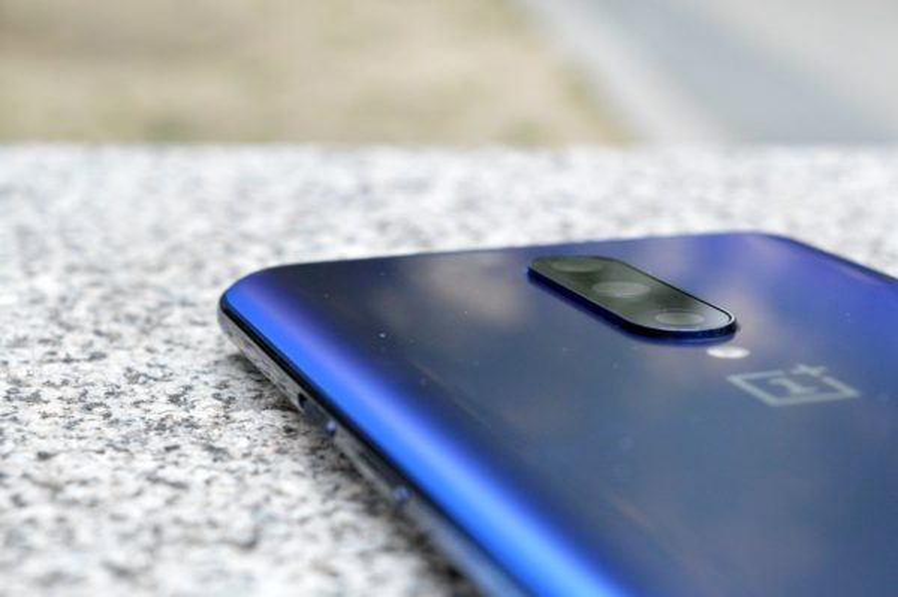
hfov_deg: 24.6
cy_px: 298
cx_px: 449
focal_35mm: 82
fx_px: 2056
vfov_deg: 16.5
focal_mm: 55
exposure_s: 1/500
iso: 1600
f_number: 10
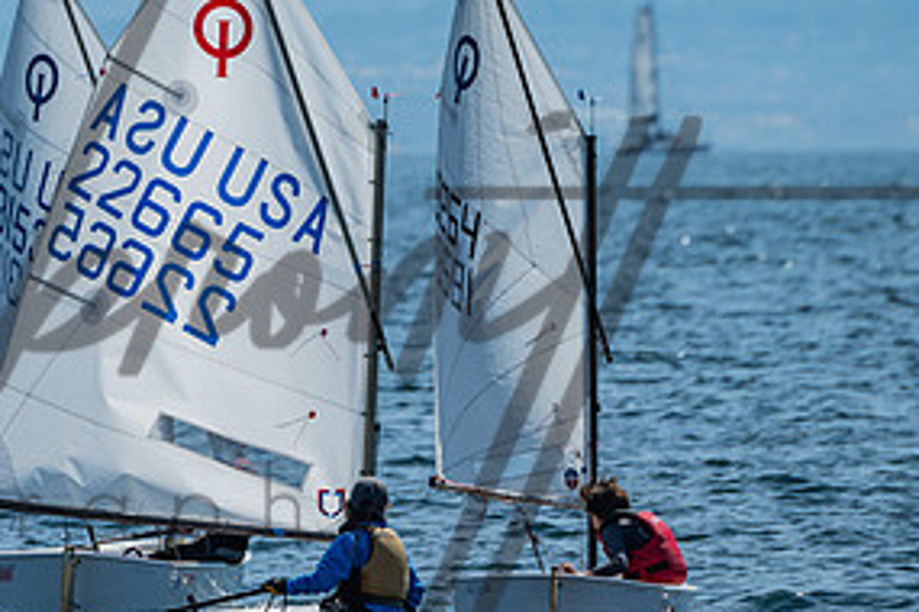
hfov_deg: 2.5
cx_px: 239
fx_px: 20778
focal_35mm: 814
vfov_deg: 1.7
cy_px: 269
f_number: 8
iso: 100
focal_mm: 400
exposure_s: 1/500
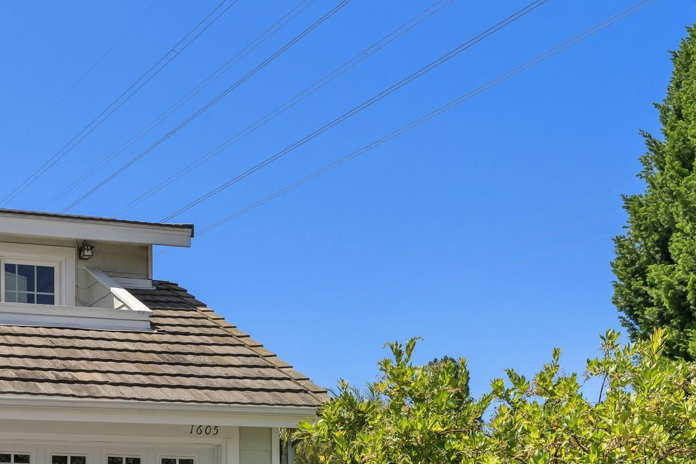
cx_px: -9
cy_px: 350
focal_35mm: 48
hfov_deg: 36.7
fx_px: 928
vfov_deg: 27.7
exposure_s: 1/1250
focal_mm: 23
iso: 500
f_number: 8
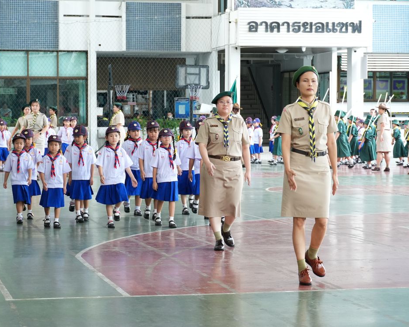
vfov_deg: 13.6
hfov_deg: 16.9
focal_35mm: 114
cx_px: 179
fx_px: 1375
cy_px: 164
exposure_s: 1/160
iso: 1600
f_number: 5.6
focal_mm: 67
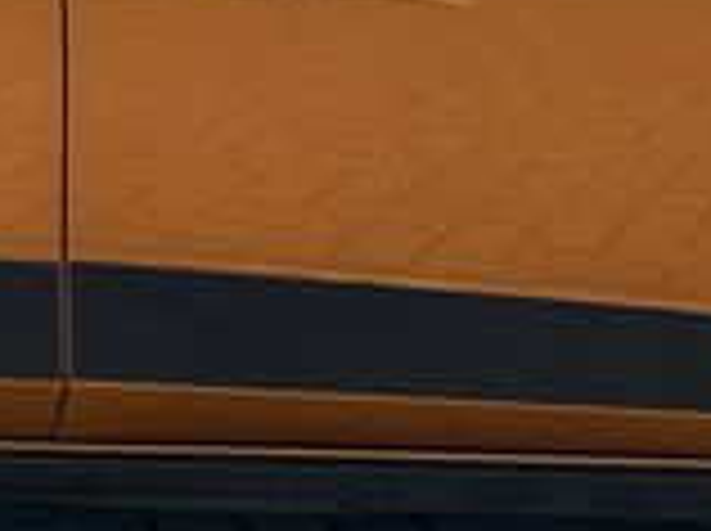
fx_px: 3466
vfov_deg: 8.6
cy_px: -135
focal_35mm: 169
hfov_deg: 11.7
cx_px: 266
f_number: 1.6
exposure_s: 1/1647
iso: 50
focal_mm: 5.1
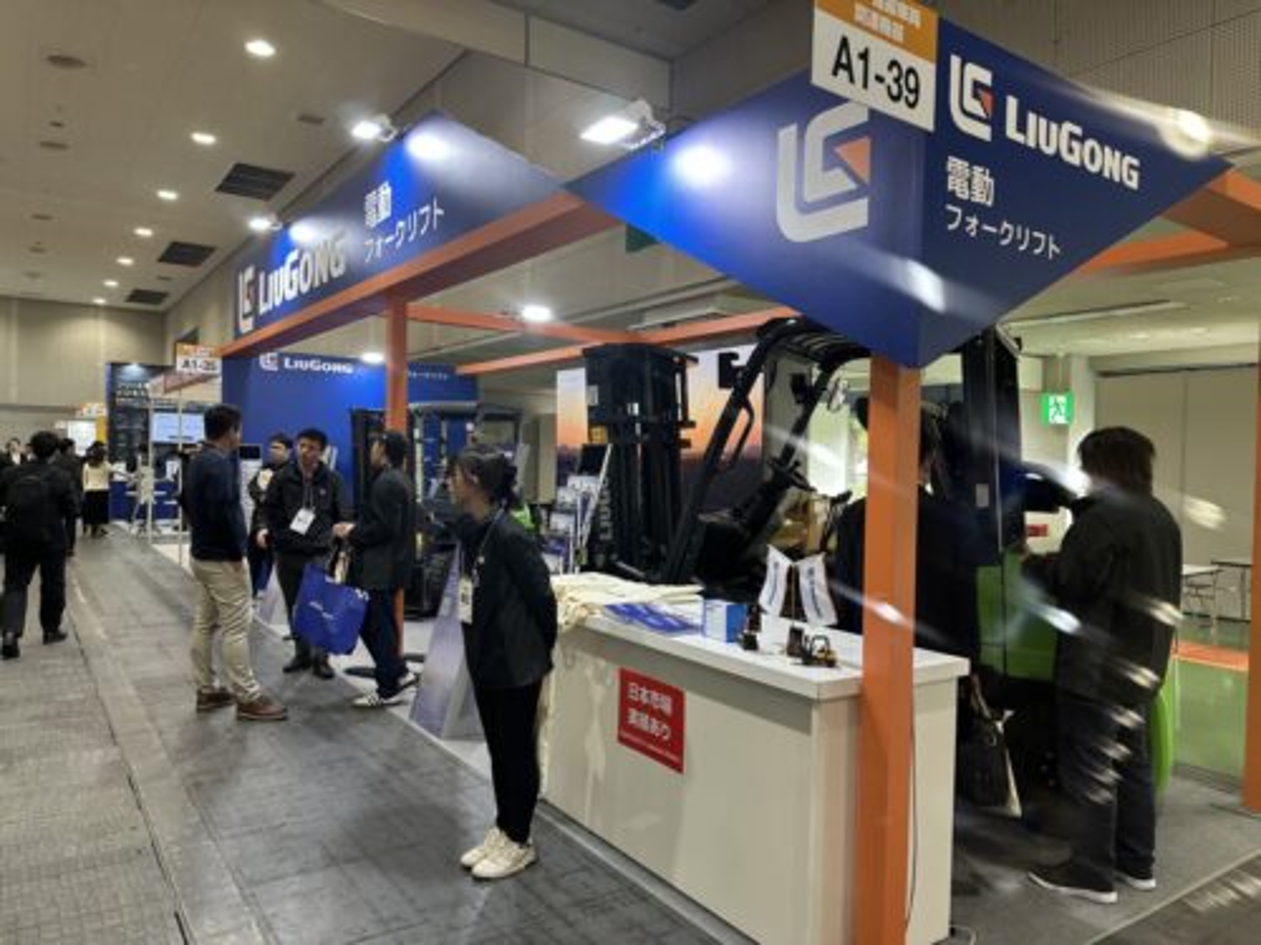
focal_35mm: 24
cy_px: 472
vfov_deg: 56.8
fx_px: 874
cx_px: 630
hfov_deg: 71.6
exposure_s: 1/120
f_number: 1.78
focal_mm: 6.86
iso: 160
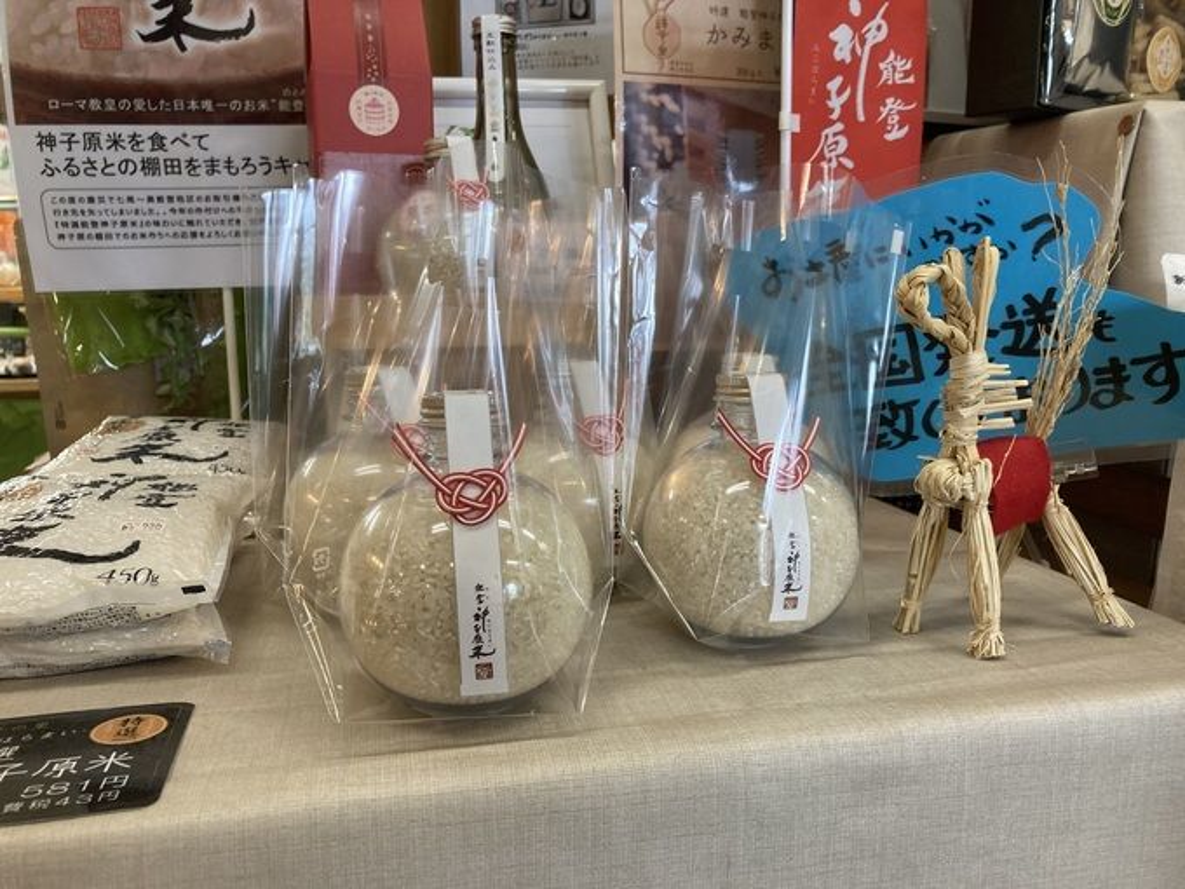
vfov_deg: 49.7
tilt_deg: -9.6
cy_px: 444
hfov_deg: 63.4
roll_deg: +0.2
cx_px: 592
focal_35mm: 28
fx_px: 959
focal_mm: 3.99
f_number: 1.8
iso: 64
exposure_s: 1/60
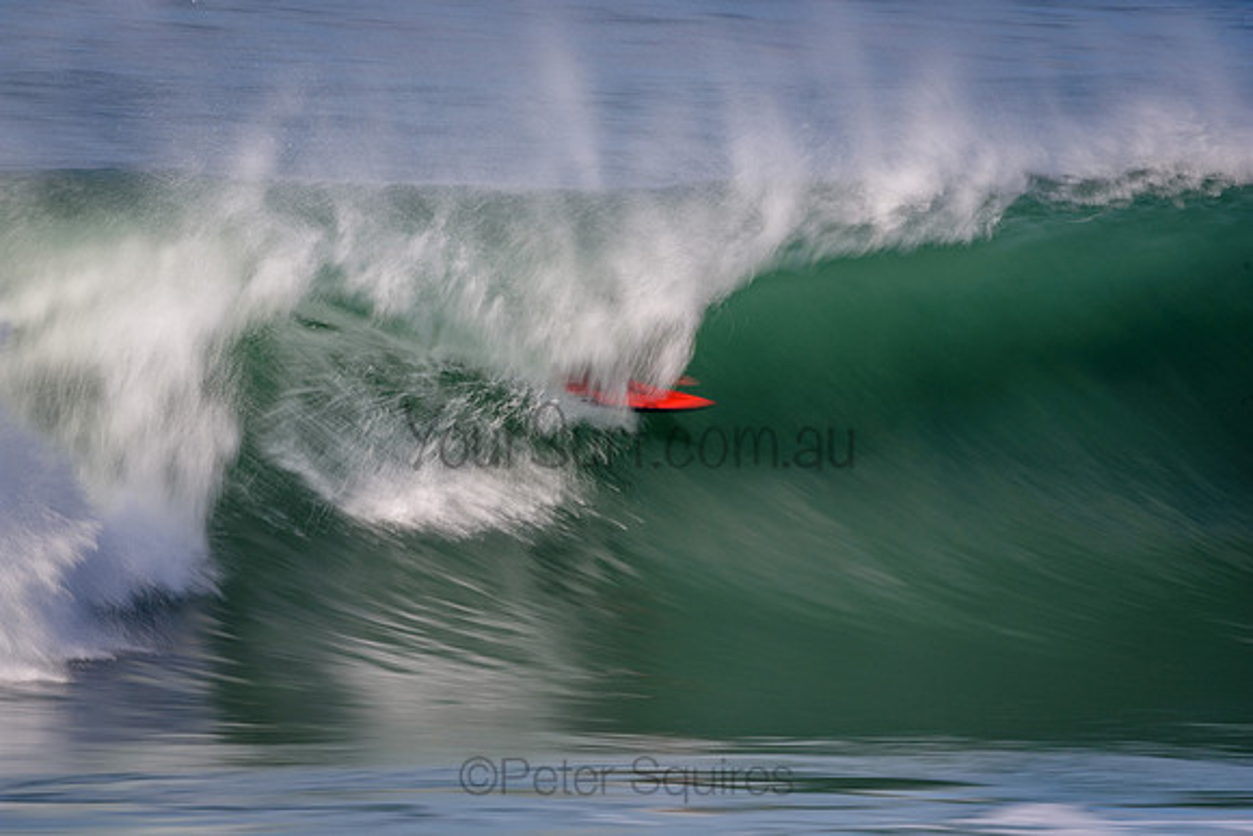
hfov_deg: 3.1
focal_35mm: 660
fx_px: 22976
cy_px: 418
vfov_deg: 2.1
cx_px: 626
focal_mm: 440
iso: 100
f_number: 18
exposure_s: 1/20
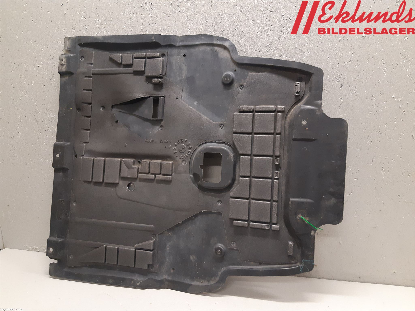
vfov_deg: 53.1
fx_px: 312
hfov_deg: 67.3
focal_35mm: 26
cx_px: 208
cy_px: 156
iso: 200
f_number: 1.7
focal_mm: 3.93
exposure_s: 1/33
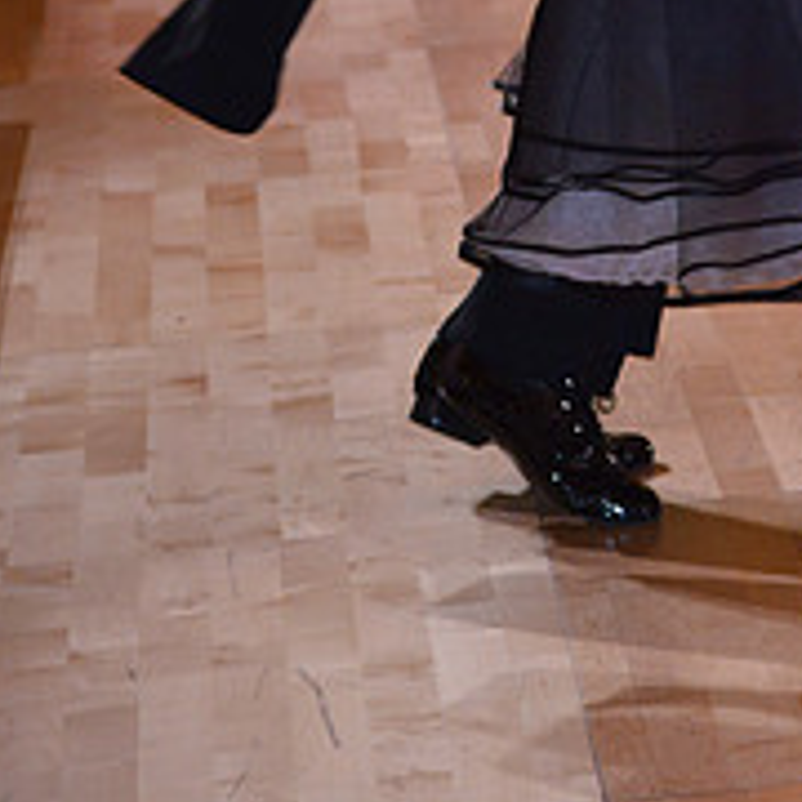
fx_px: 6160
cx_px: 840
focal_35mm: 235
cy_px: -325
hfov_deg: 7.4
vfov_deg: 7.3
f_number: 5
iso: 2000
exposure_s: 1/250
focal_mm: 86
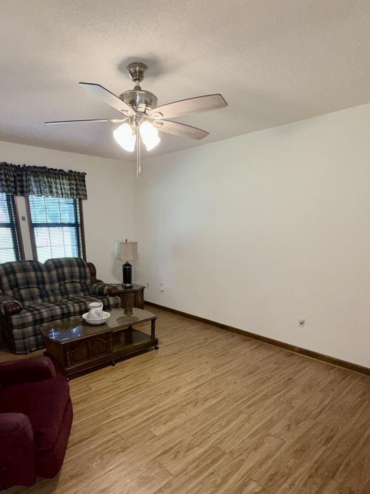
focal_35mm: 20
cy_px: 341
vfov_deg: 78.3
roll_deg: -0.7
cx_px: 142
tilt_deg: -22.6
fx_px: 285
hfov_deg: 65.1
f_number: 2.2
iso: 64
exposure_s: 1/60
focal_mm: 2.22
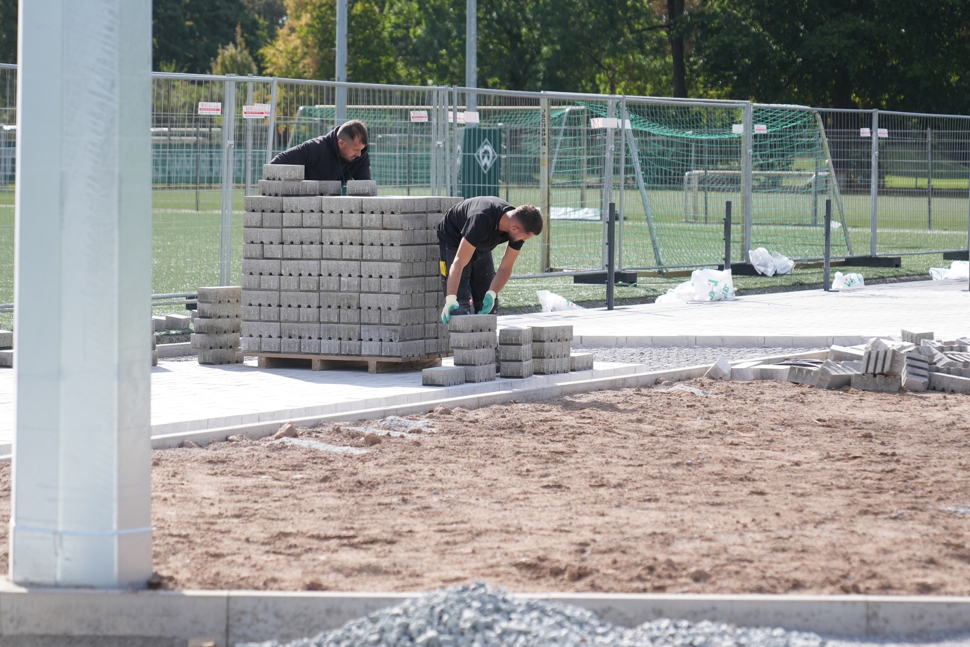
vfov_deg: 13.0
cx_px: 485
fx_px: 2829
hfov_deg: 19.5
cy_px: 324
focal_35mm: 105
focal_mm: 70
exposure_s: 1/2000
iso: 200
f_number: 2.8
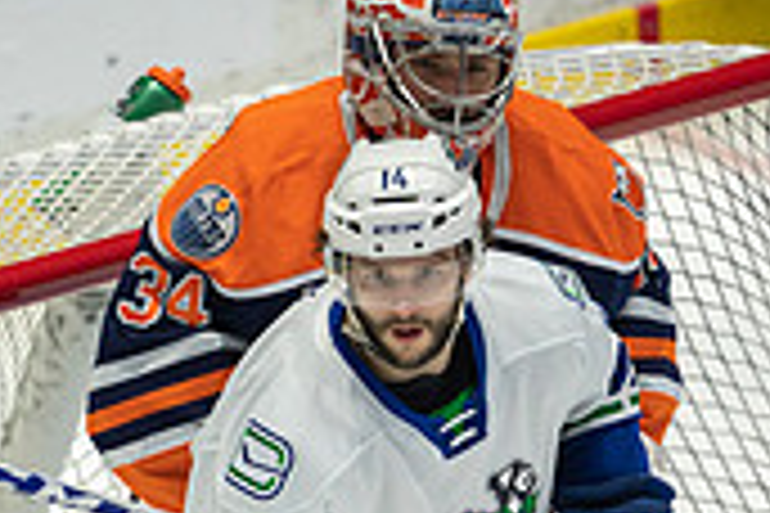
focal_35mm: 1575
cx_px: 342
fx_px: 33685
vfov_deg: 0.9
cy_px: 927
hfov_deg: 1.3
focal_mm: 600
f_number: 4
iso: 1600
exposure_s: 1/640
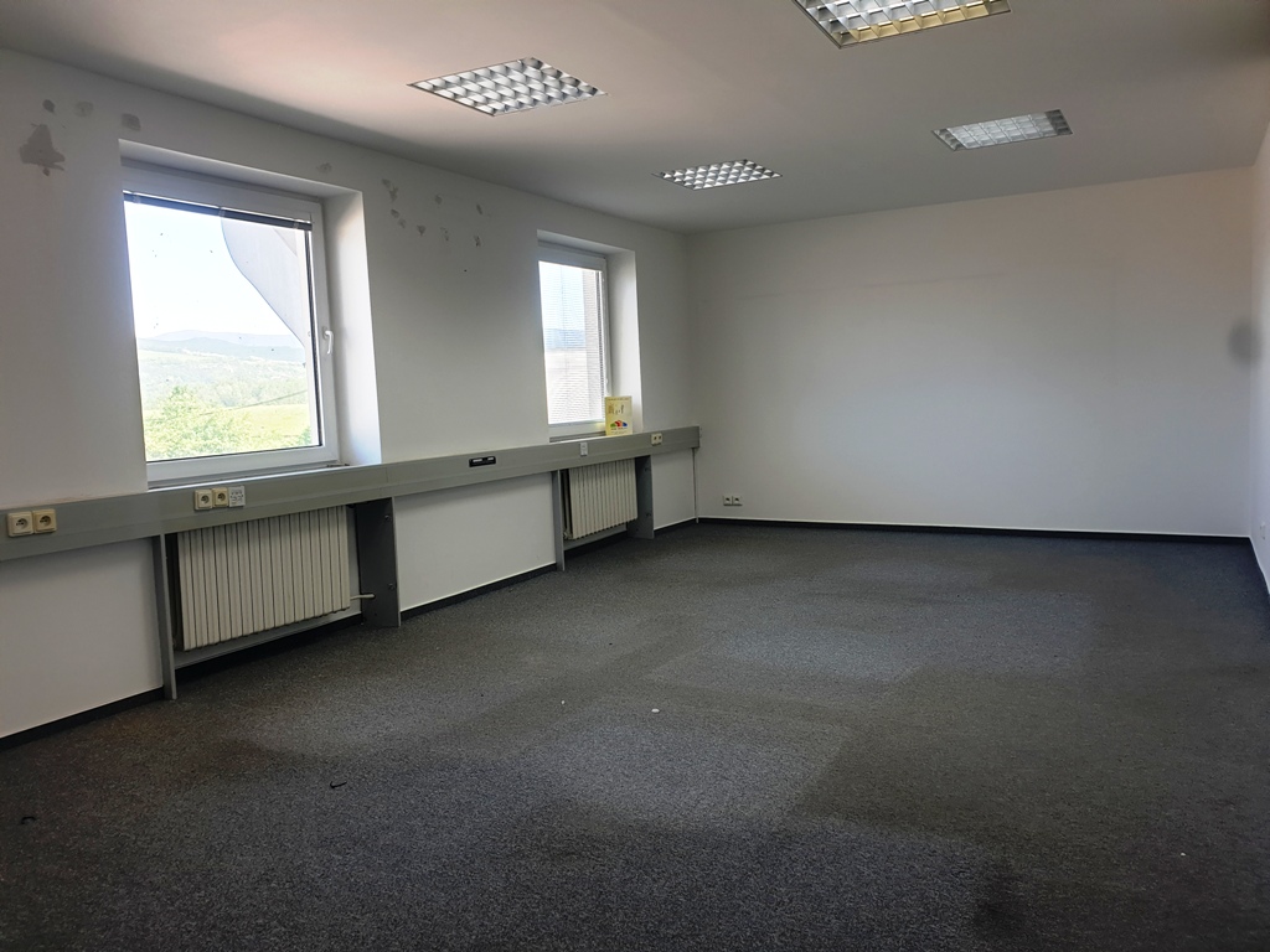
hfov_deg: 67.3
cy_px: 476
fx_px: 954
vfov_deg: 53.1
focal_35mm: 26
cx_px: 635
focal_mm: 4.3
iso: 64
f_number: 2.4
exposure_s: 1/100
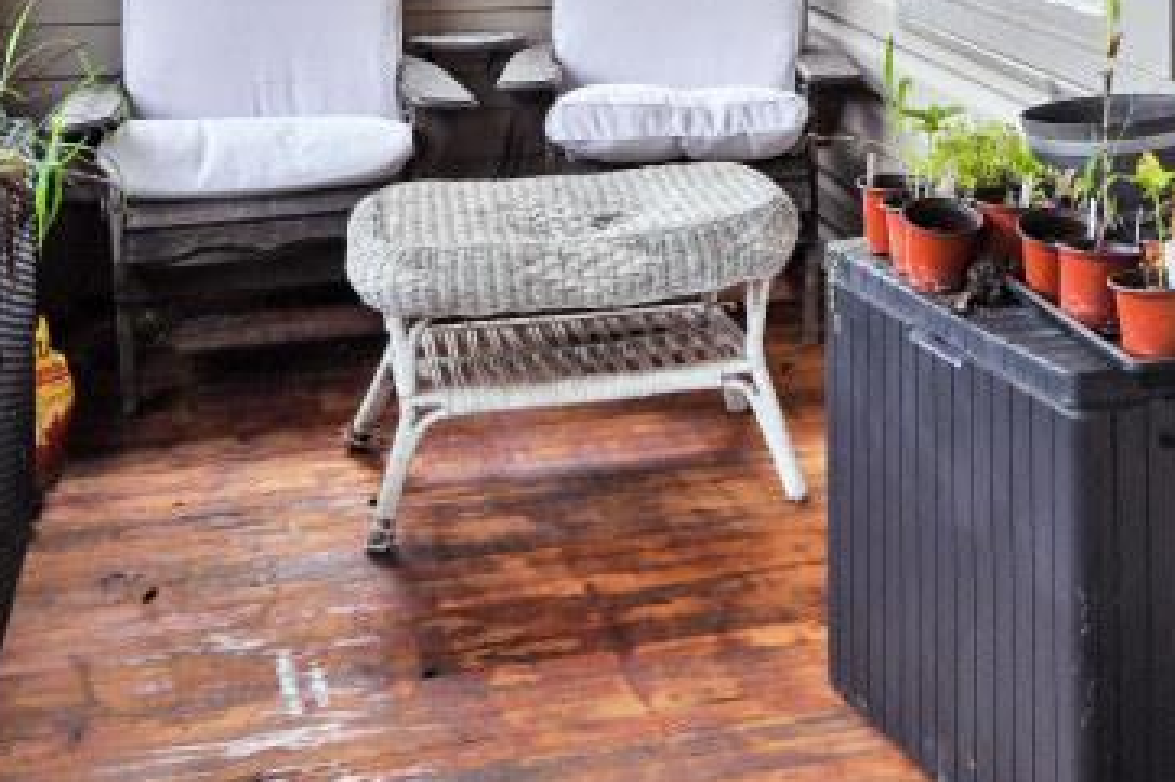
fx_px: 1892
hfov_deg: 34.0
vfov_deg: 21.0
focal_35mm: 58
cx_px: 841
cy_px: -266
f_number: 5.6
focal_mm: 14
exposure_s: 1/250
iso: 125
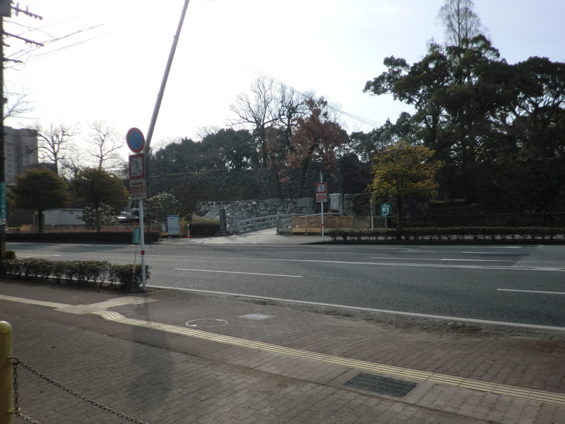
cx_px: 283
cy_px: 218
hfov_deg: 63.5
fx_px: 457
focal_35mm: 28
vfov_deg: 49.7
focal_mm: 4.7
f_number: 7.9
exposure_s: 1/160
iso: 50
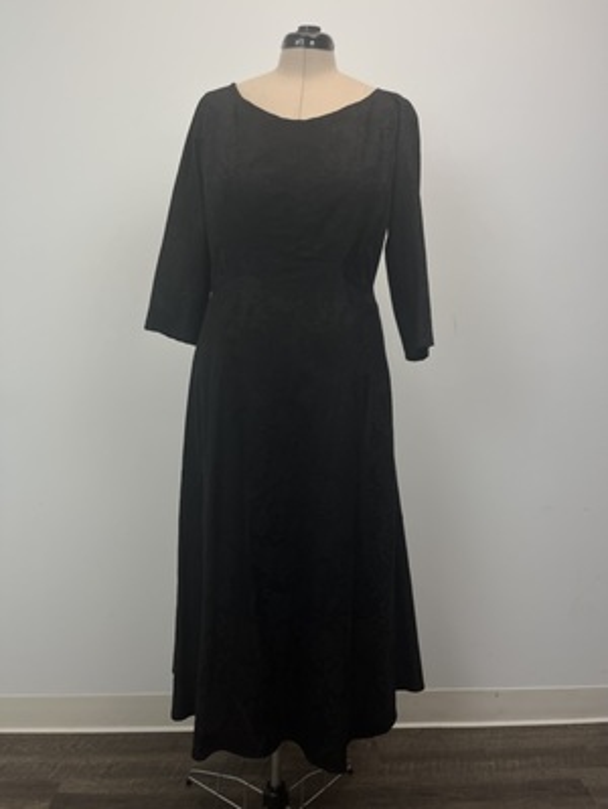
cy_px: 404
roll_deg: +1.0
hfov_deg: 53.1
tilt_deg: -4.0
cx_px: 304
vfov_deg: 67.3
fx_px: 608
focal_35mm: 26
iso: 50
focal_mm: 5.1
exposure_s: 1/415
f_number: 1.6
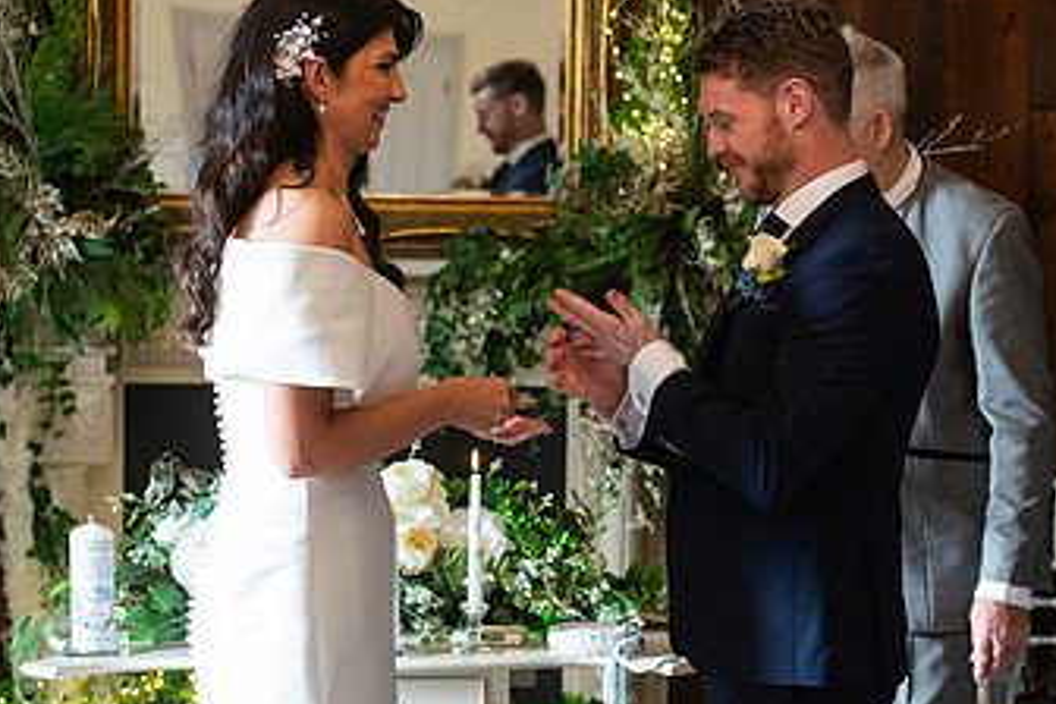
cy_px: 344
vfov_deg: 12.8
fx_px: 3138
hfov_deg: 19.0
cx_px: 698
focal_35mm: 107
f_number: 3.5
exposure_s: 1/160
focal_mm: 62
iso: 1000
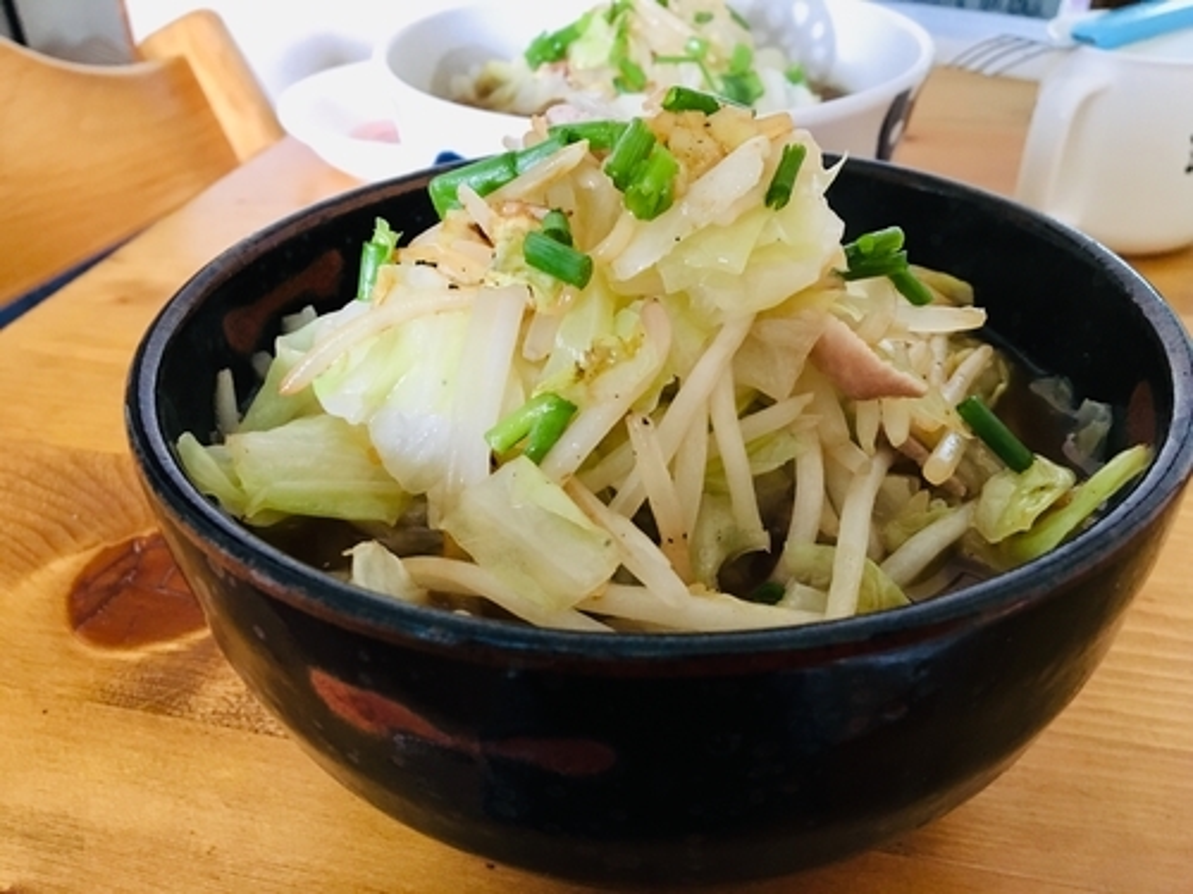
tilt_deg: -34.4
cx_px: 596
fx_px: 999
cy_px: 447
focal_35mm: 29
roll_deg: +0.7
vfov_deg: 48.2
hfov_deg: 61.7
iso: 200
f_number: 2.2
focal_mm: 4.15
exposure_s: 1/17
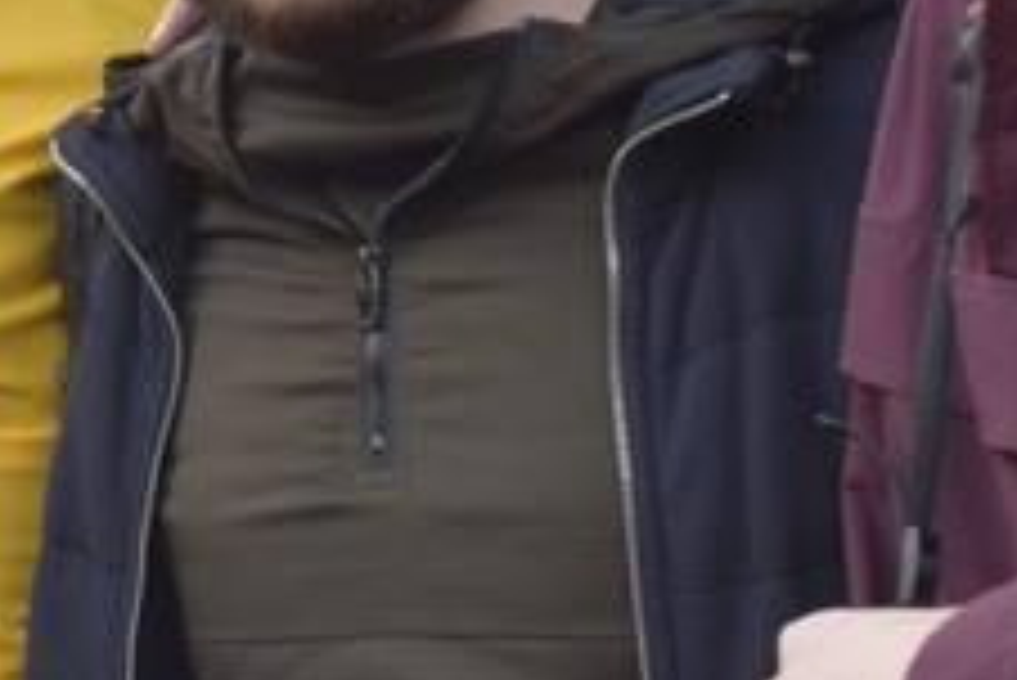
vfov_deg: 8.6
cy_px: -110
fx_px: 4494
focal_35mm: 159
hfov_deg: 12.3
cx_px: -508
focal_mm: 30
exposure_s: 1/125
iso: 400
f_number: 5.6
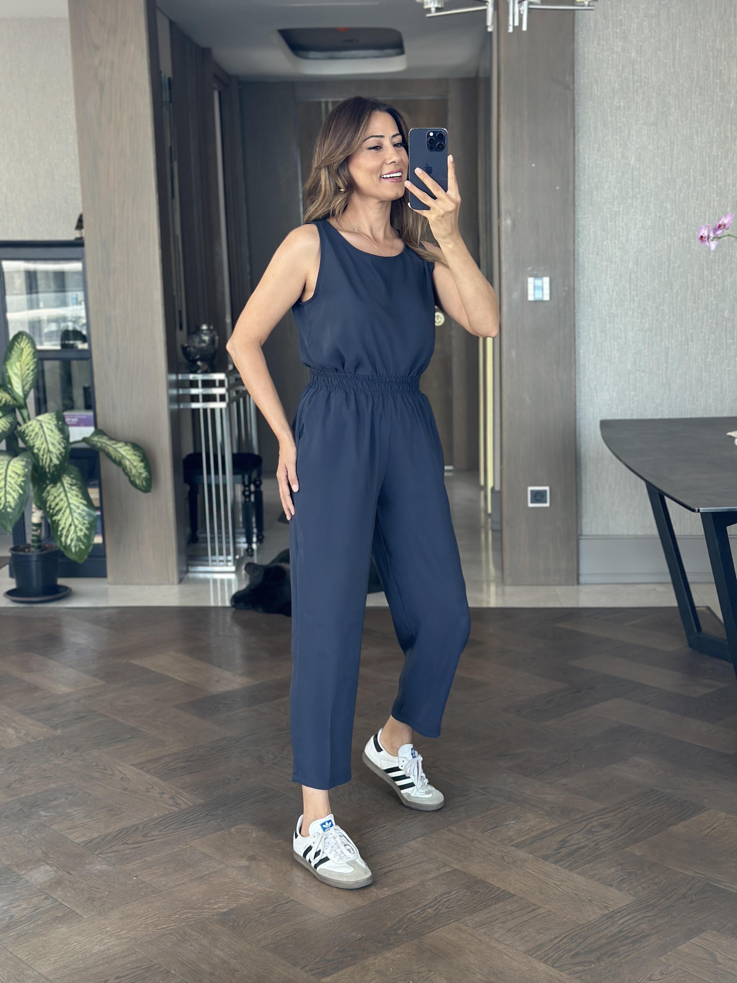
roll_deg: +0.8
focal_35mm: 48
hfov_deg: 30.3
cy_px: 492
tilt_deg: -18.3
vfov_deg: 39.7
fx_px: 1363
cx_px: 368
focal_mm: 6.86
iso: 125
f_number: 1.78
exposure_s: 1/82
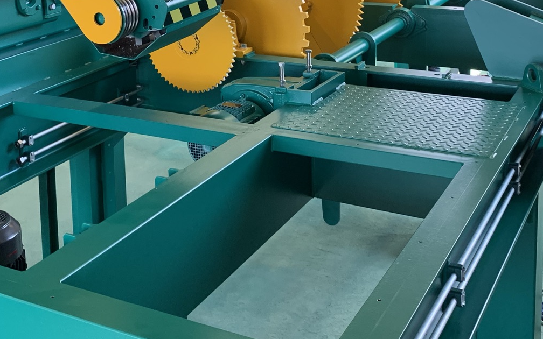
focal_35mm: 56
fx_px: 829
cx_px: 170
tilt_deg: -9.3
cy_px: 3
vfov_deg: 22.3
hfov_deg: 35.8
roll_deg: +2.1
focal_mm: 4.25
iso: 100
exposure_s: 1/80
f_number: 1.8
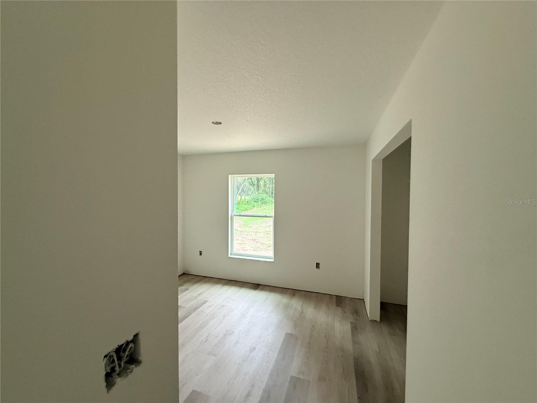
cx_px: 268
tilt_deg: -3.8
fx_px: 217
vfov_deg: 85.7
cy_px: 202
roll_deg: -1.2
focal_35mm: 14
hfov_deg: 102.1
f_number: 2.2
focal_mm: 2.22
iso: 320
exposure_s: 1/76
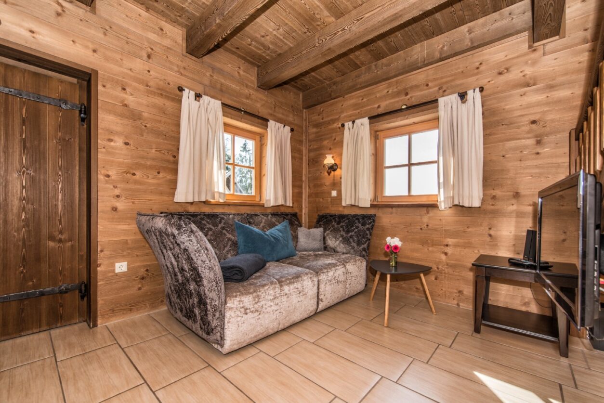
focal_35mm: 15
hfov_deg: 100.4
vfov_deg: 77.4
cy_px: 202
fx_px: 252
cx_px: 302
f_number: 5.6
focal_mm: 15
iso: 100
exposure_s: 1/160
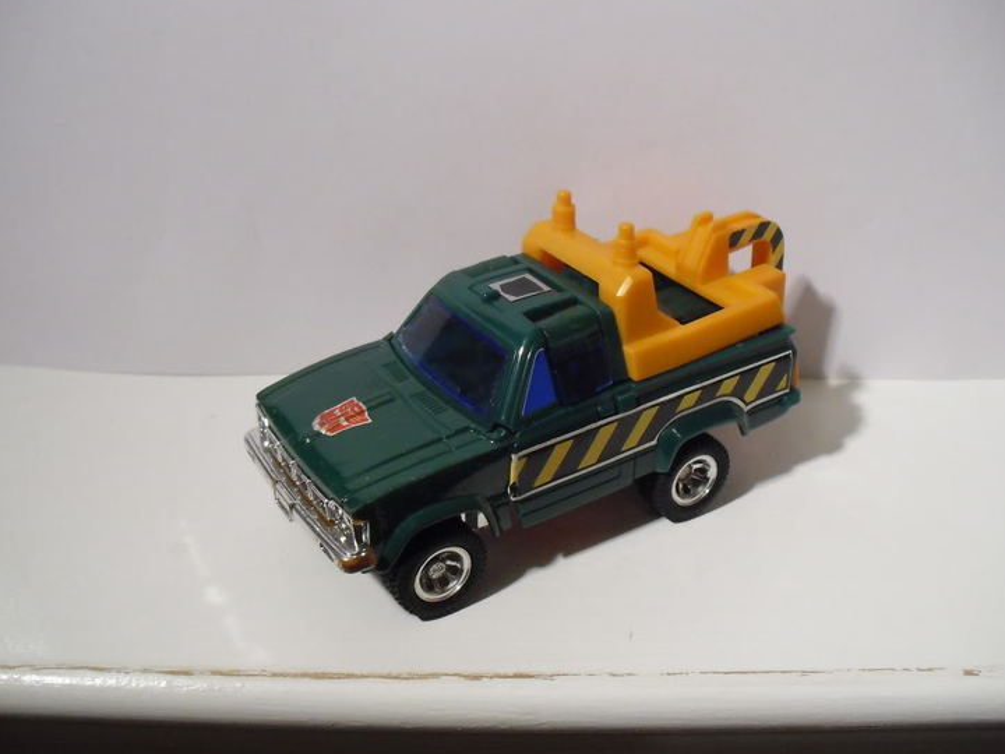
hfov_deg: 46.8
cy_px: 380
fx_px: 1161
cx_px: 490
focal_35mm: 40
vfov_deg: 36.0
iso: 400
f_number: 3.1
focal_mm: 6.3
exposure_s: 1/80
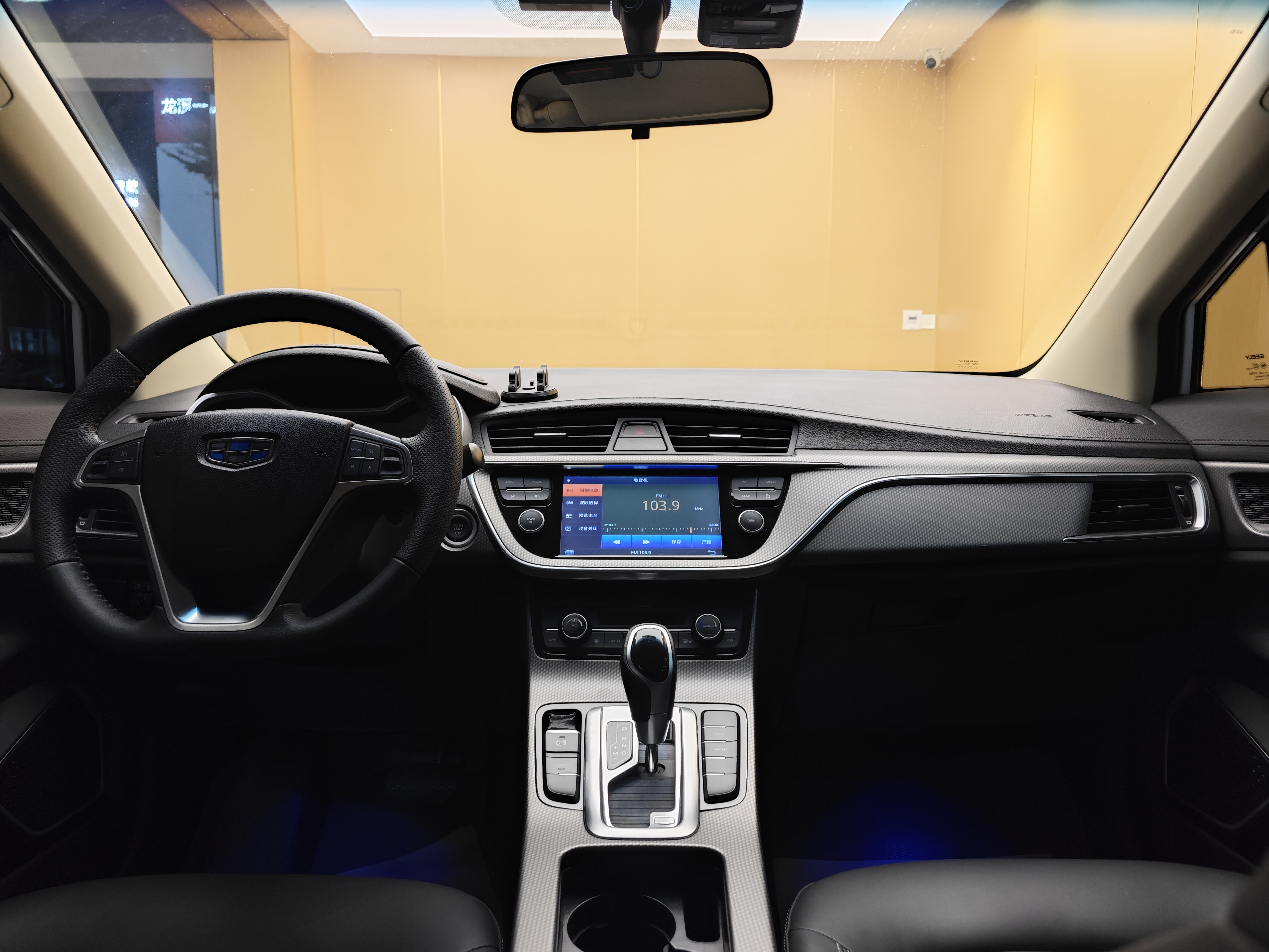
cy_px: 476
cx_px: 634
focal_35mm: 23
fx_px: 843
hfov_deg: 73.9
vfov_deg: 58.9
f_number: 1.9
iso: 800
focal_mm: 8.7
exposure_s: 1/60
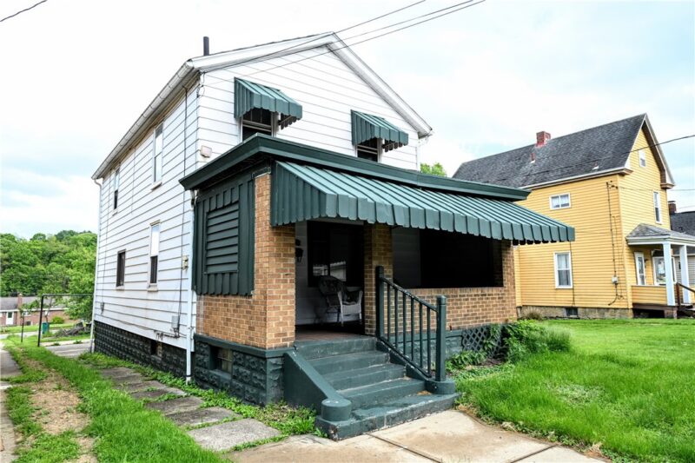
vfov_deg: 53.1
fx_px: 463
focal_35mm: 24
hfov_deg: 73.8
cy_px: 232
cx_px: 348
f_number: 7.1
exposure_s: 1/60
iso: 100
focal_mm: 16
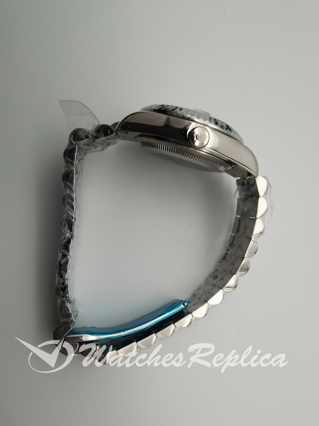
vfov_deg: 67.3
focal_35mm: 26
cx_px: 160
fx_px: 319
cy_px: 213
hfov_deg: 53.1
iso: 50
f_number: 2.2
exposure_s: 1/149
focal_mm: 2.26
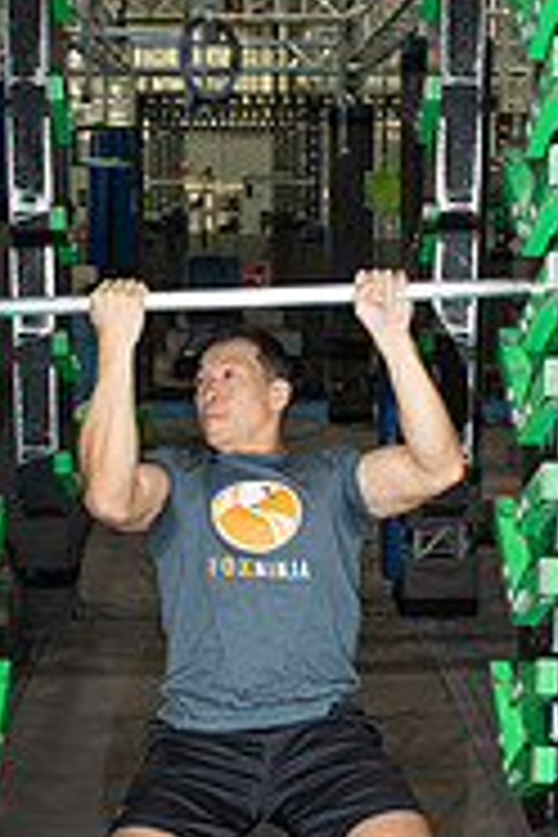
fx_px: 1348
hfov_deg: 23.4
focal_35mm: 58
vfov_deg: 34.5
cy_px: 414
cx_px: 270
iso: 800
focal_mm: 24
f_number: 4
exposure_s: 1/100
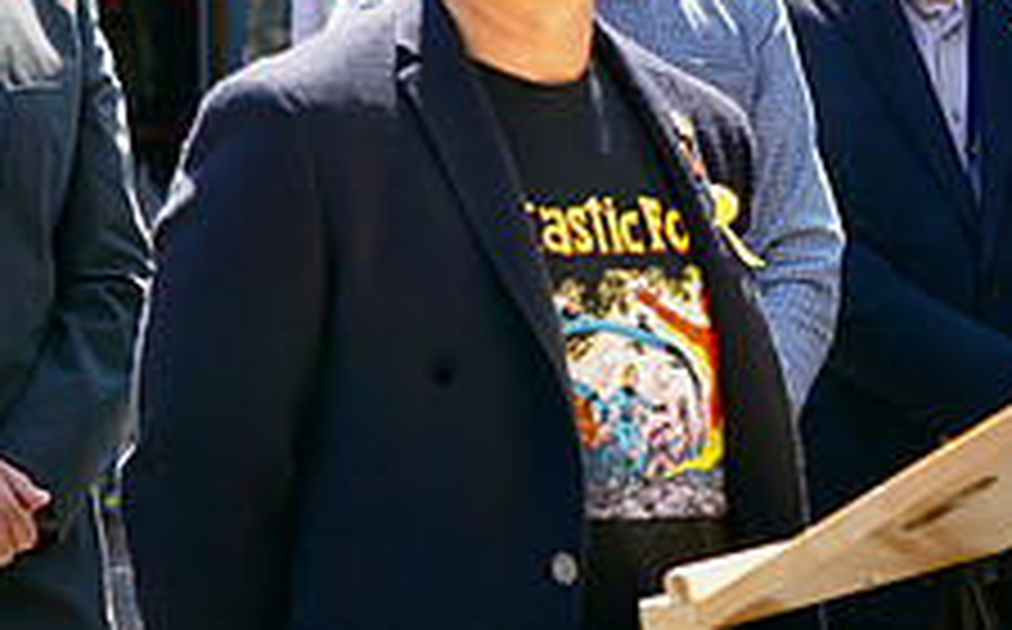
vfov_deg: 8.9
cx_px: 380
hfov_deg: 14.6
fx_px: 3939
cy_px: -346
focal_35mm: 143
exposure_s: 1/160
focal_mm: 70
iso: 200
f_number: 5.6
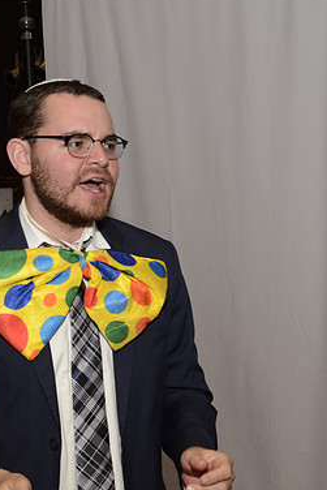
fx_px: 817
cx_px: 51
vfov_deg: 33.4
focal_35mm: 60
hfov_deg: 22.2
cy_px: 241
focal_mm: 26
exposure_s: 1/160
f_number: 4.5
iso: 800
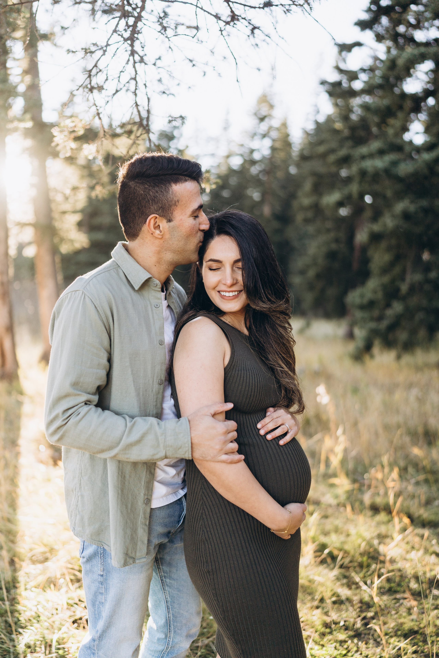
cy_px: 329
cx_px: 220
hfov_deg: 37.9
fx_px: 640
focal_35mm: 35
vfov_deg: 54.4
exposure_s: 1/2500
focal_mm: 35
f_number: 1.4
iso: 250
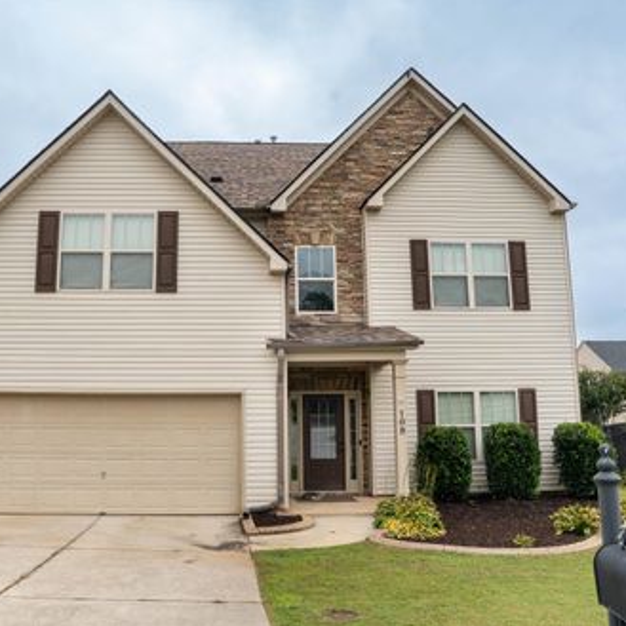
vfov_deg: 52.5
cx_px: 263
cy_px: 313
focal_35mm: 31
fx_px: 634
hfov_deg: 52.3
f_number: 8
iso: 200
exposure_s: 1/200
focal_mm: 24
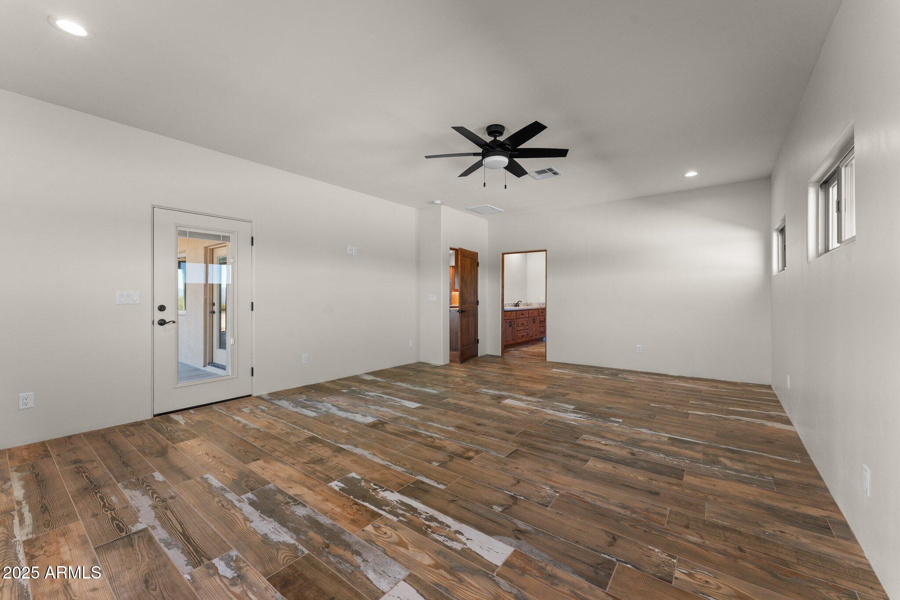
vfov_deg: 81.2
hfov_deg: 104.3
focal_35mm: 14
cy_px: 300
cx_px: 450
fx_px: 350
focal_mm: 14
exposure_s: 1/25
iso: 400
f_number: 8
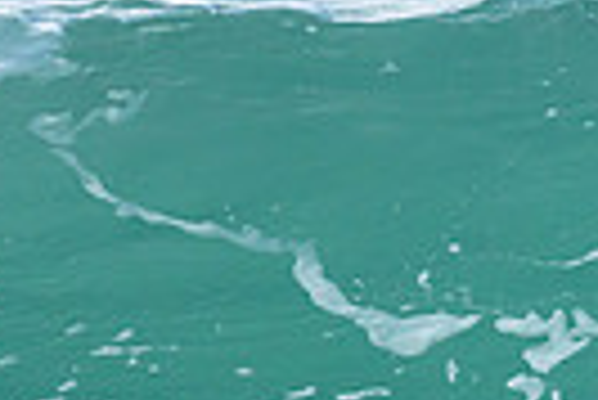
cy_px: 326
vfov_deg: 0.3
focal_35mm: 4781
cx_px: 471
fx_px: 79503
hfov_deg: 0.4
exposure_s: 1/2000
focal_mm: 800
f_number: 6.3
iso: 400
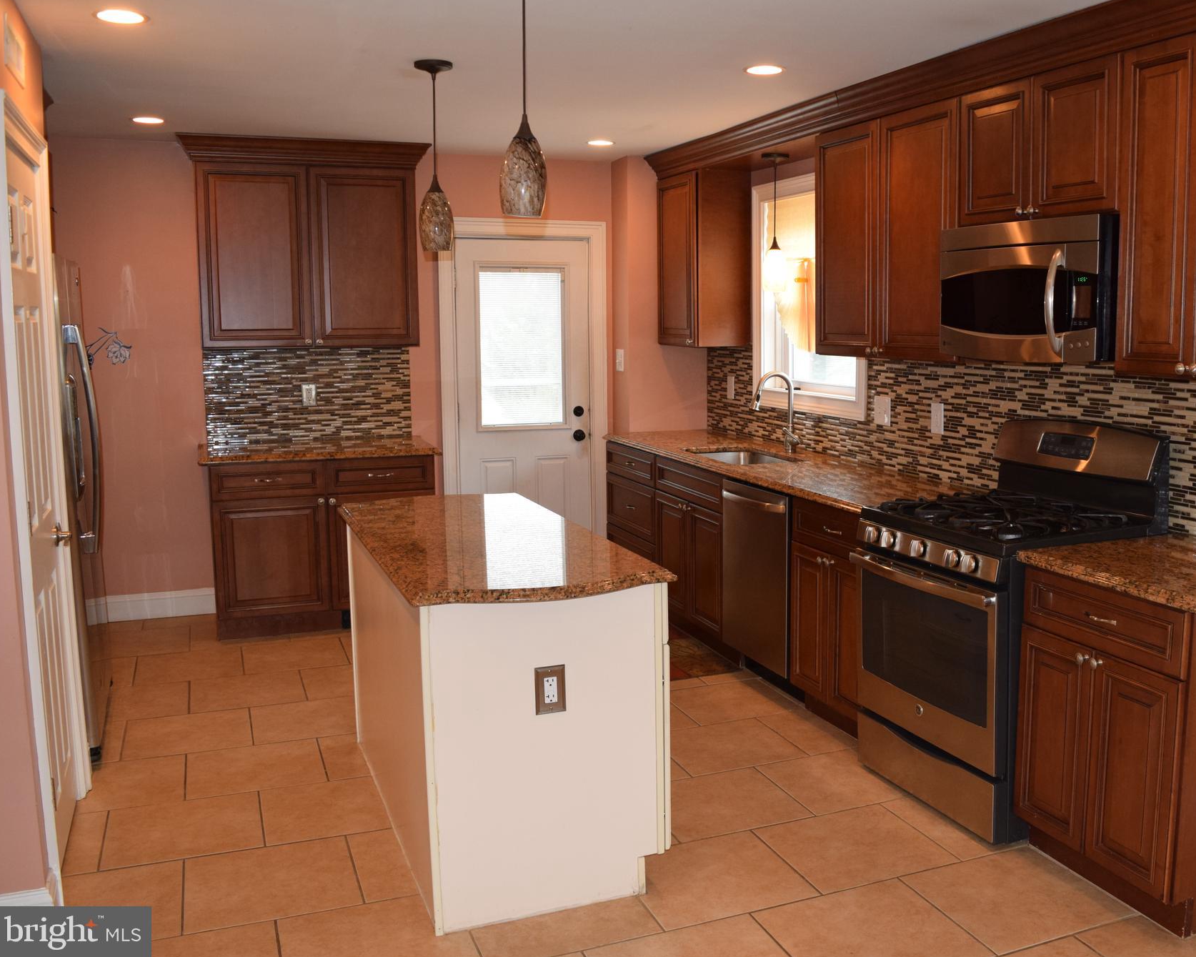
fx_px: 1097
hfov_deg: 56.7
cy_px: 471
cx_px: 724
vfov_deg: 47.1
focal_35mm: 31
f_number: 5
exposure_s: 1/100
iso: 800
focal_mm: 18
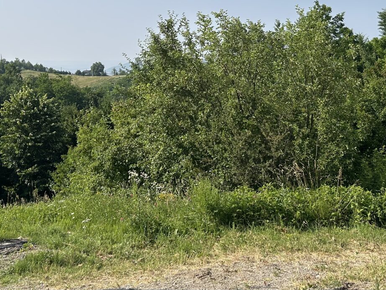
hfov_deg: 35.4
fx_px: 602
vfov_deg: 26.4
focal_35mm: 54
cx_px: 154
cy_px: 47
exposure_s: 1/5882
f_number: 1.5
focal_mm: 5.7
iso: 50
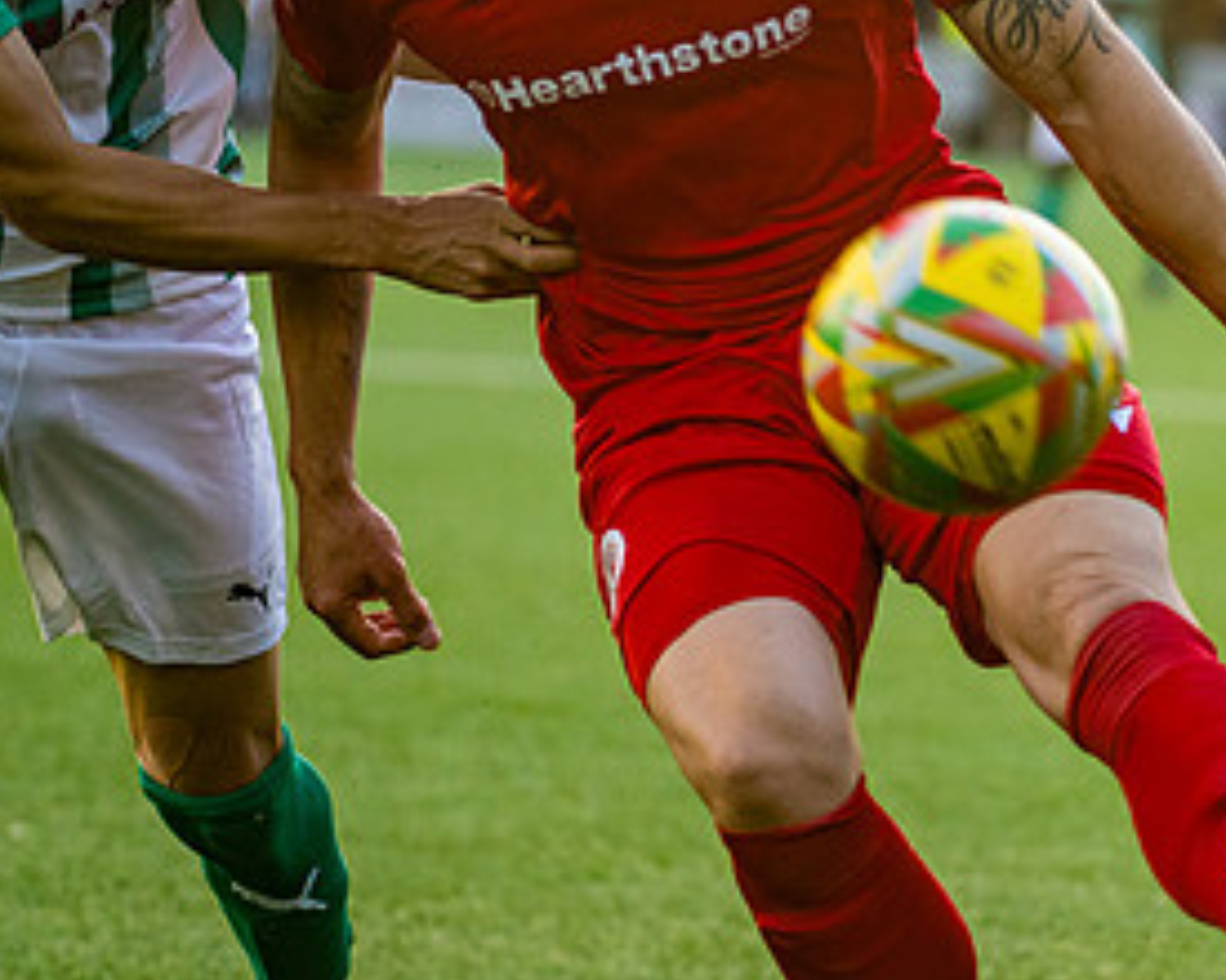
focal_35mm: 277
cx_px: 1082
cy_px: 379
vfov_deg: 5.6
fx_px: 10051
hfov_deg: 7.0
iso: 1250
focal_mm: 120
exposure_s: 1/1600
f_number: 2.8
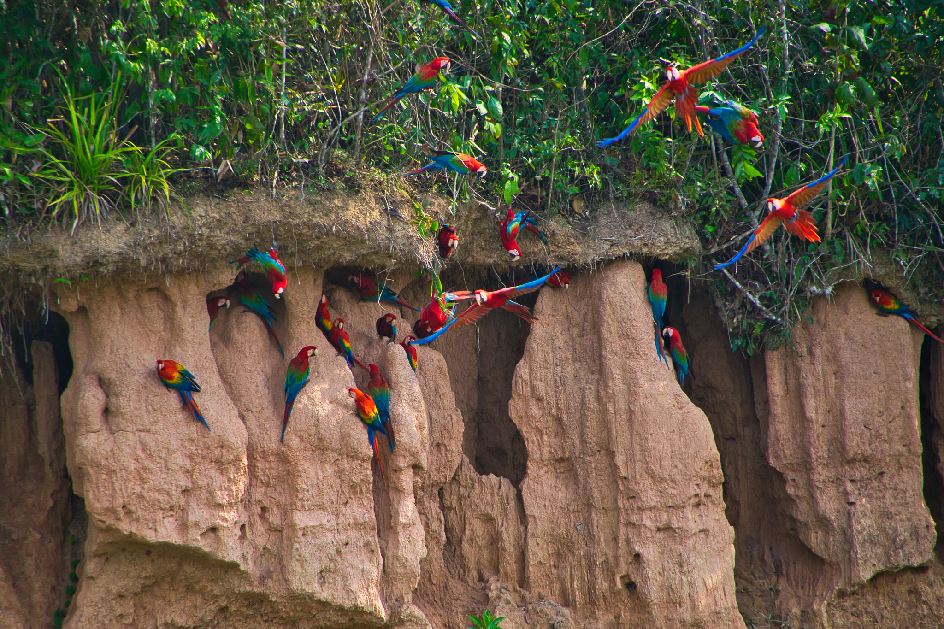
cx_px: 472
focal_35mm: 405
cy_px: 314
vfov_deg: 3.4
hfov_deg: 5.1
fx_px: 10618
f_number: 6.3
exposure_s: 1/640
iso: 400
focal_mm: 270
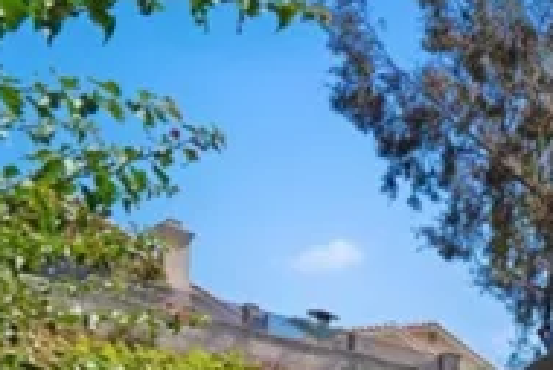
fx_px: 815
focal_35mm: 53
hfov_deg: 21.7
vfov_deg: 19.3
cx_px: 1016
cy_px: 664
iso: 250
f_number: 9
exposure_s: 1/25
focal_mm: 12
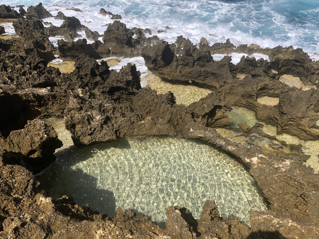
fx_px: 258
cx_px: 160
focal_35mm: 28
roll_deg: +3.0
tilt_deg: -37.1
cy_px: 120
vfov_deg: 49.7
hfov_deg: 63.4
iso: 20
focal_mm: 4
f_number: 1.8
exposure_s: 1/1919
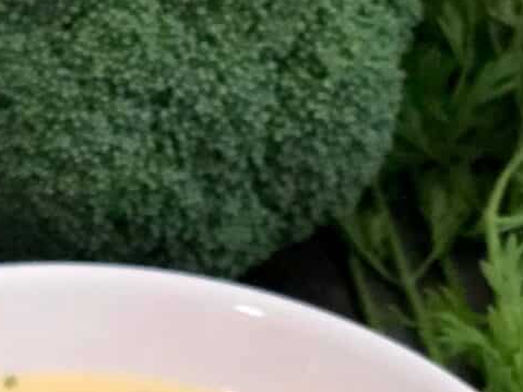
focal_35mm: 163
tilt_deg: -42.5
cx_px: -33
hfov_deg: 12.0
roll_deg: -2.6
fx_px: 2462
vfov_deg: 9.0
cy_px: 507
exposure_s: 1/24
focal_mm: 6
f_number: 2.4
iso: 160
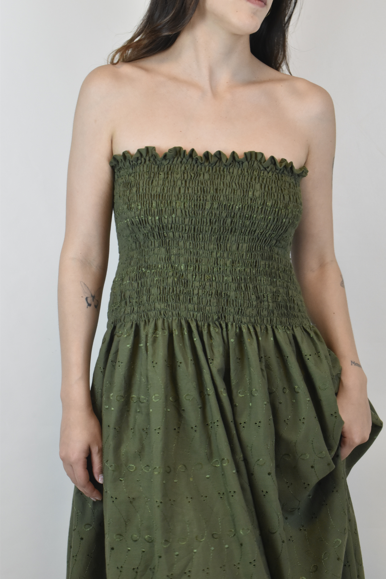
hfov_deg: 19.7
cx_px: 193
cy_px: 290
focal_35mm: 69
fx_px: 1110
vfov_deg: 29.2
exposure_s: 1/40
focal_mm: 46
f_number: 16
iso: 1600
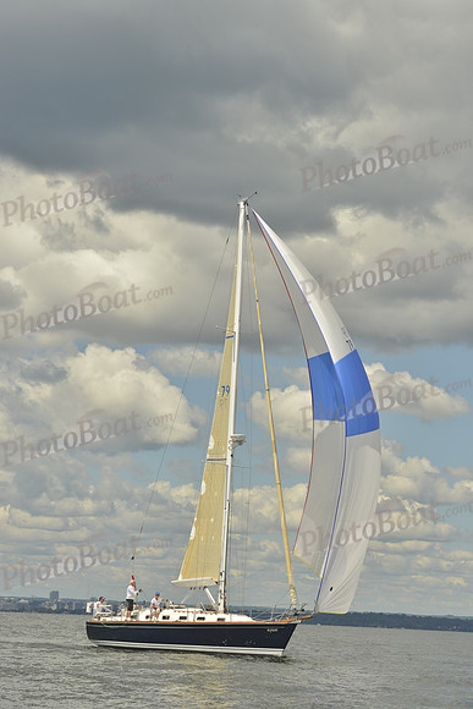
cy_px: 354
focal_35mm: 98
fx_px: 1930
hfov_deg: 14.0
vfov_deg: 20.8
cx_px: 236
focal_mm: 98
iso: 200
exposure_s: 1/1000
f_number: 9
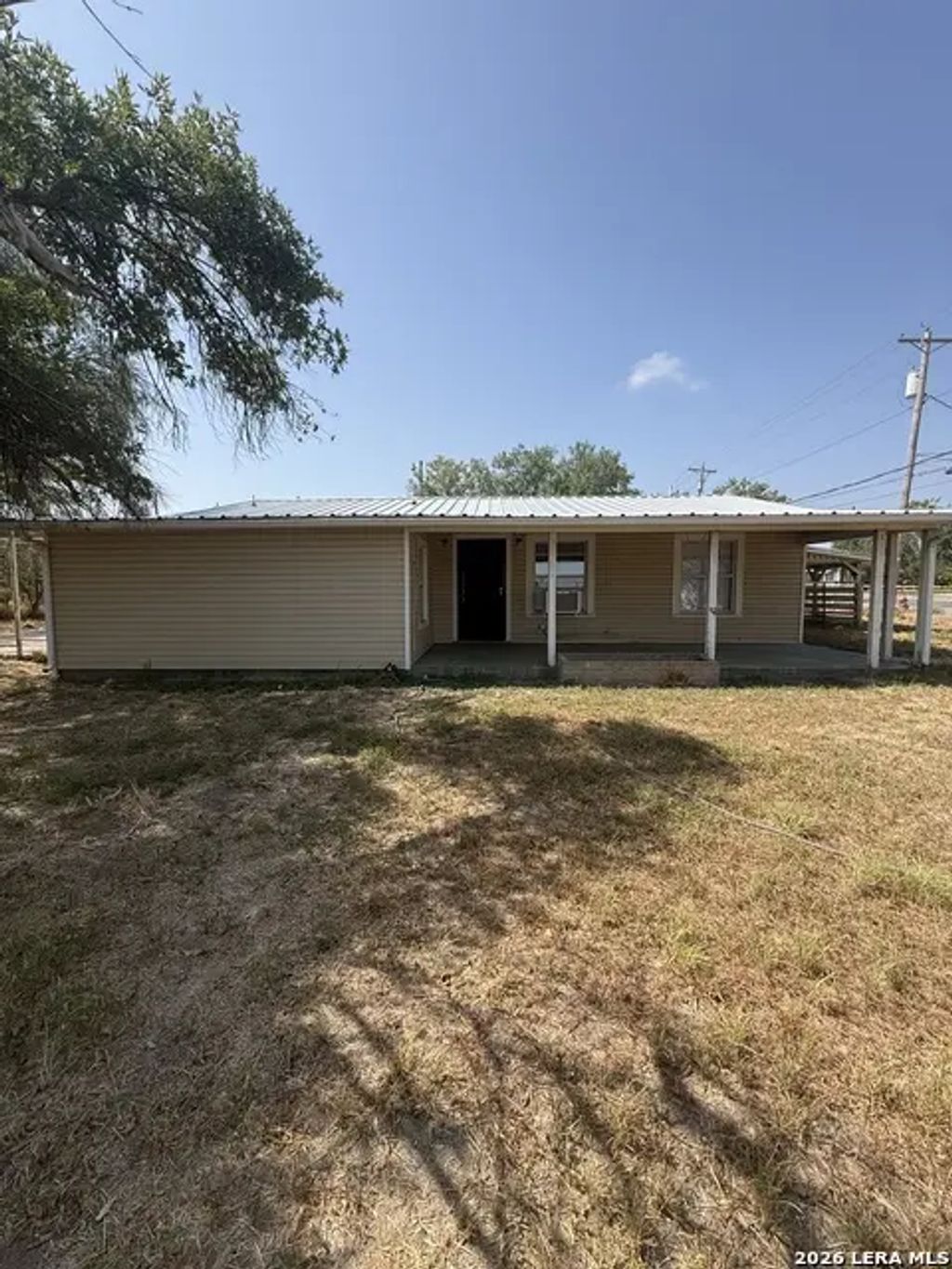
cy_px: 634
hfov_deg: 85.7
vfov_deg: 102.1
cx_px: 476
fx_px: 513
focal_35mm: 14
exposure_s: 1/1464
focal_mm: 2.22
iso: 50
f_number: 2.2
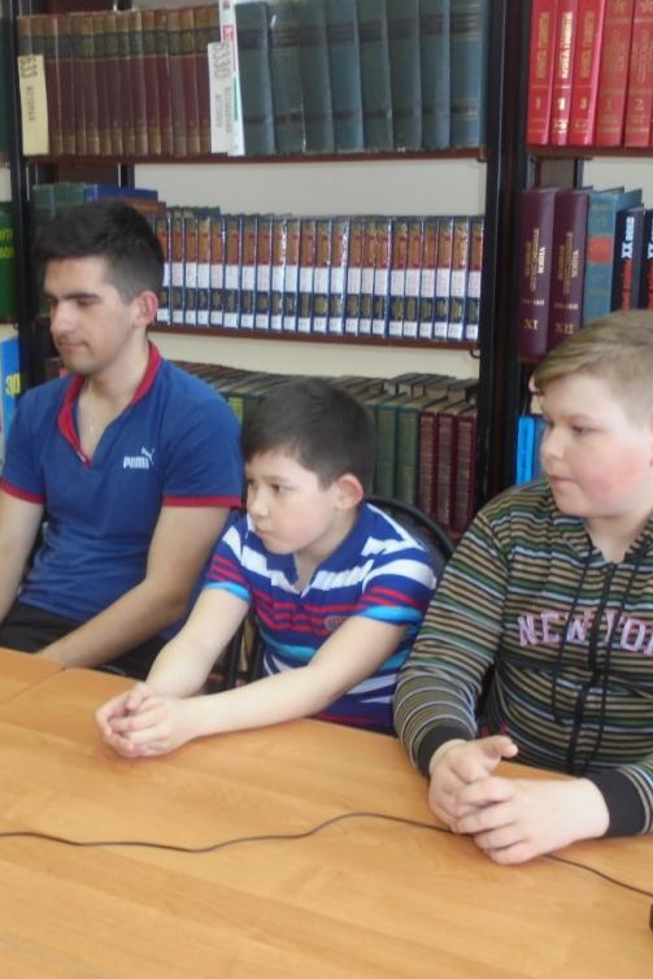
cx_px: 166
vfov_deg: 41.1
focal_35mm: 48
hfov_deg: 27.7
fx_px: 1305
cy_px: 484
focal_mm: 6.1
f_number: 4
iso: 160
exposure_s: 1/15
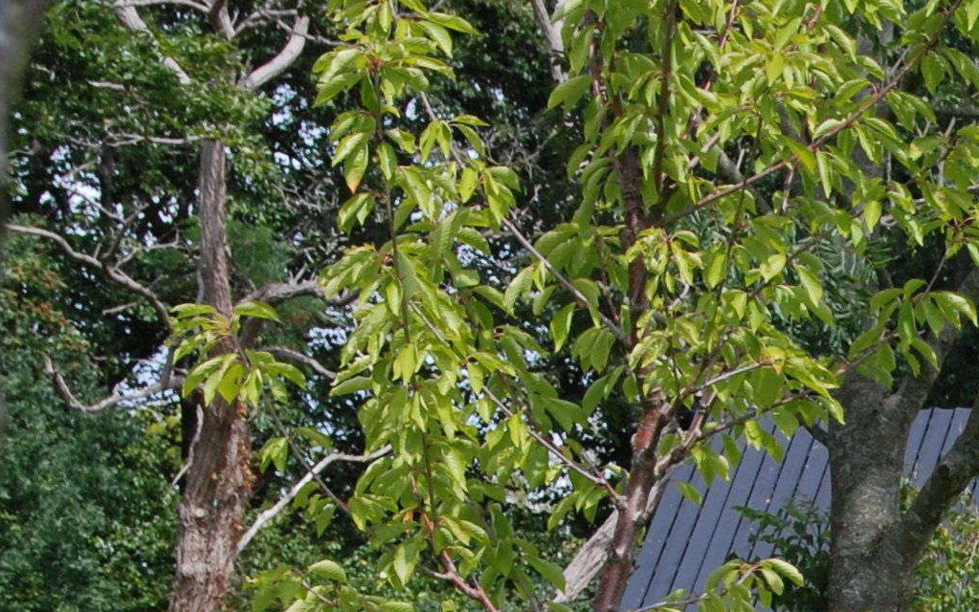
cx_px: 1327
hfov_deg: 7.5
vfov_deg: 4.7
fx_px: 7419
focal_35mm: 278
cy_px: 908
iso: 320
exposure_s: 1/320
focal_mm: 48
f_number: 9
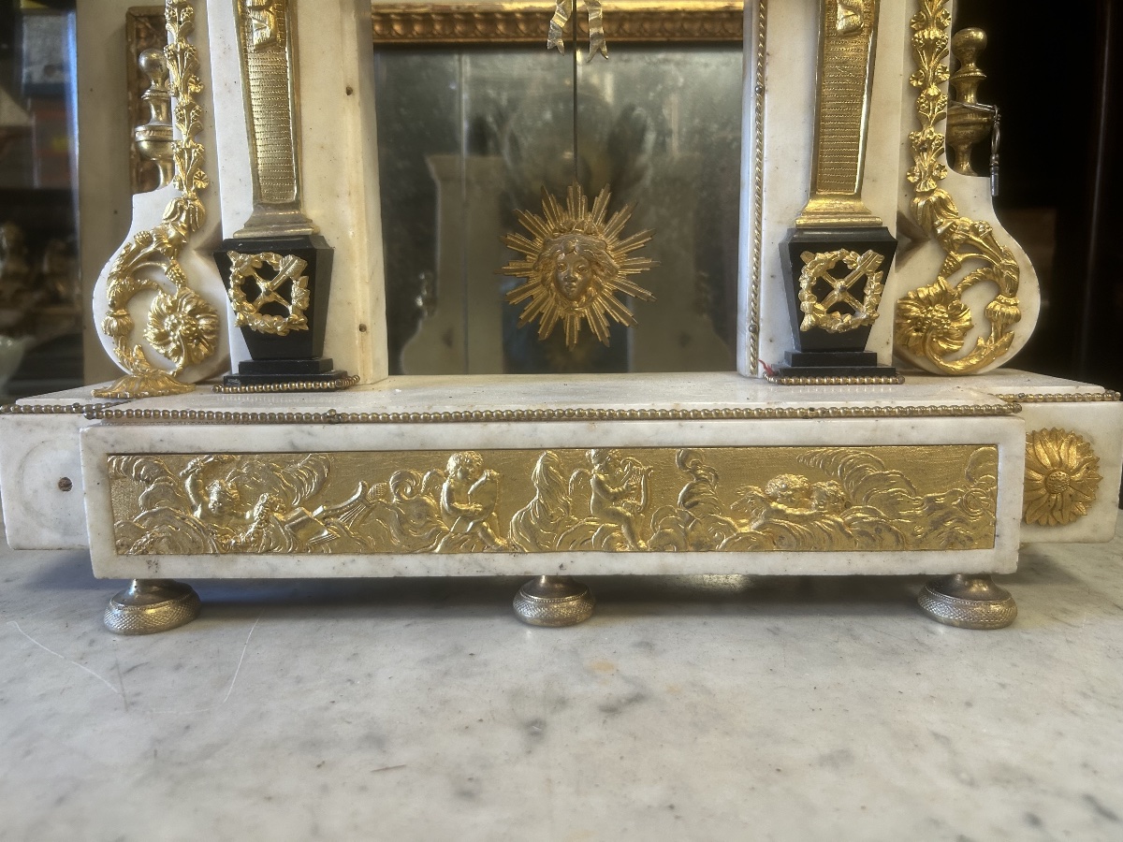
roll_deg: +0.9
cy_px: 421
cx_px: 562
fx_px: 843
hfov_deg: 67.3
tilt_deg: -10.7
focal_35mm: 26
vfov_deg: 53.1
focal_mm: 5.7
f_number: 1.5
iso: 125
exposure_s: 1/114
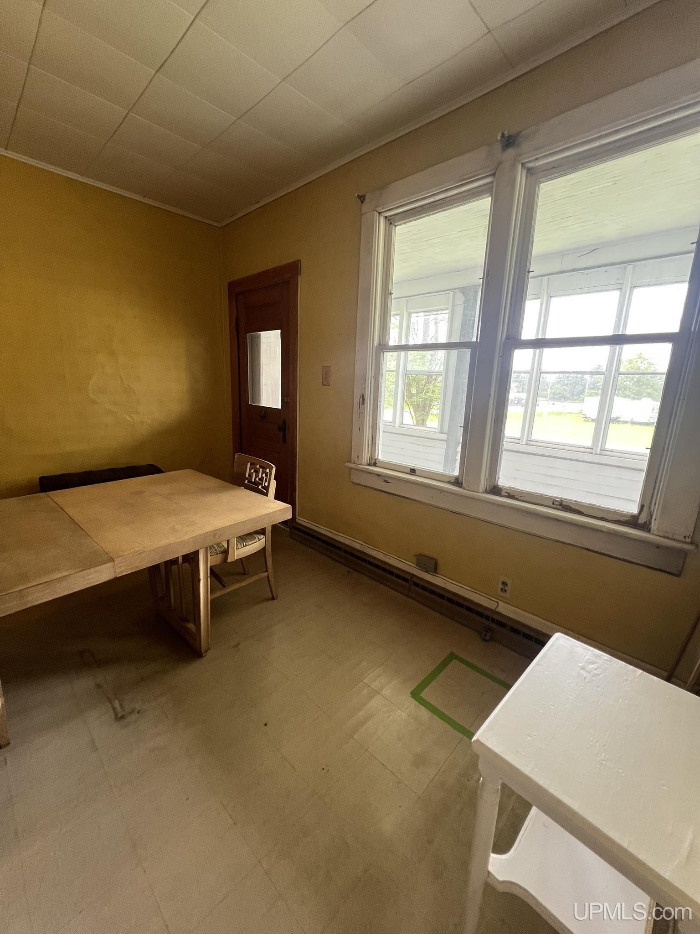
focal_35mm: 13
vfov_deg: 106.2
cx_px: 350
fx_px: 351
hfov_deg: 89.9
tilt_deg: -11.9
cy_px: 467
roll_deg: -1.5
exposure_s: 1/120
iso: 200
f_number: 1.8
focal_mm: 1.57
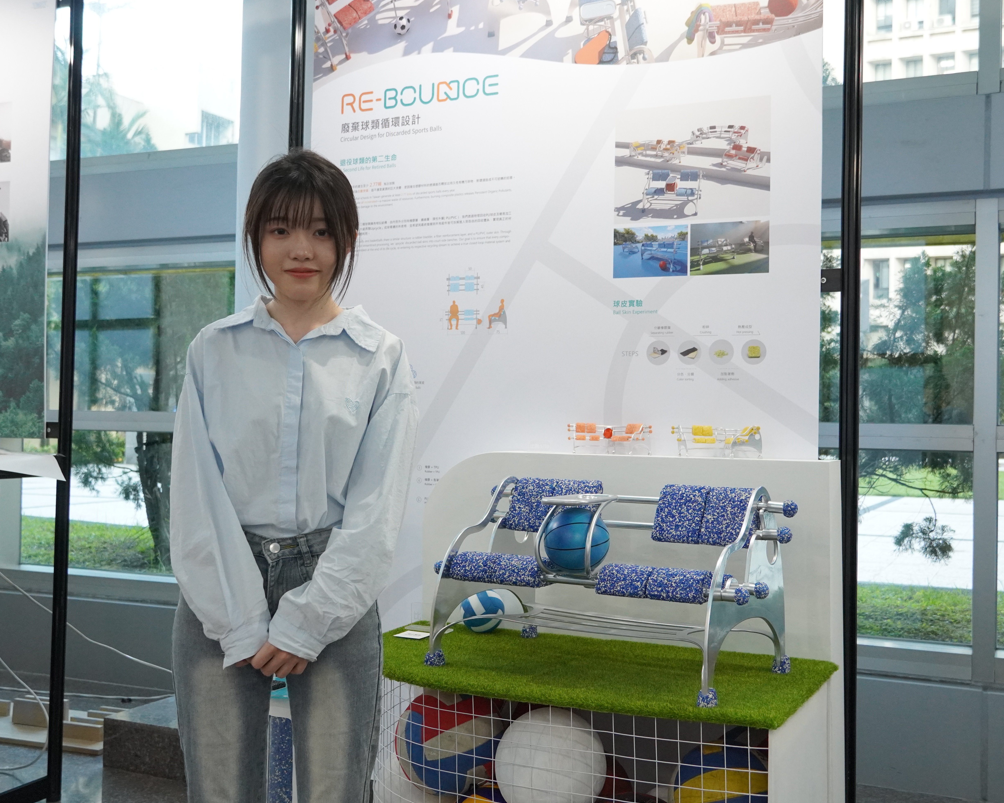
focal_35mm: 38
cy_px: 400
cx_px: 530
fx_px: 1129
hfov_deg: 47.9
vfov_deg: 39.2
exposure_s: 1/160
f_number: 4
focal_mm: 22
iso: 2000
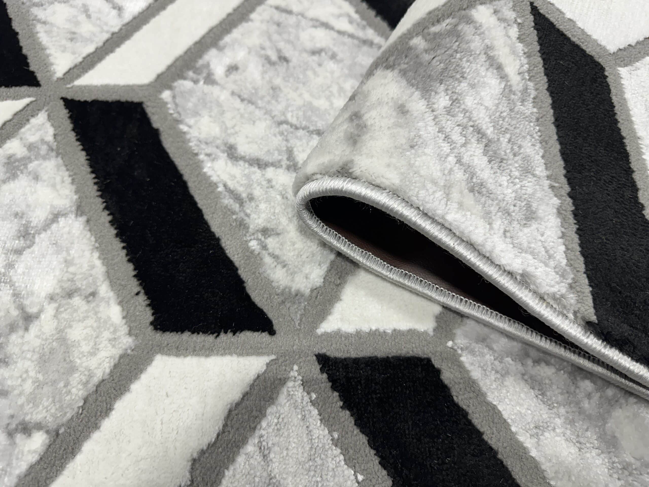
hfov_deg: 71.6
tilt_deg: -60.3
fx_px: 450
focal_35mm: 24
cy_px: 244
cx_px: 324
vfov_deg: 56.8
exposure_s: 1/120
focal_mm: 6.86
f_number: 1.78
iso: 100
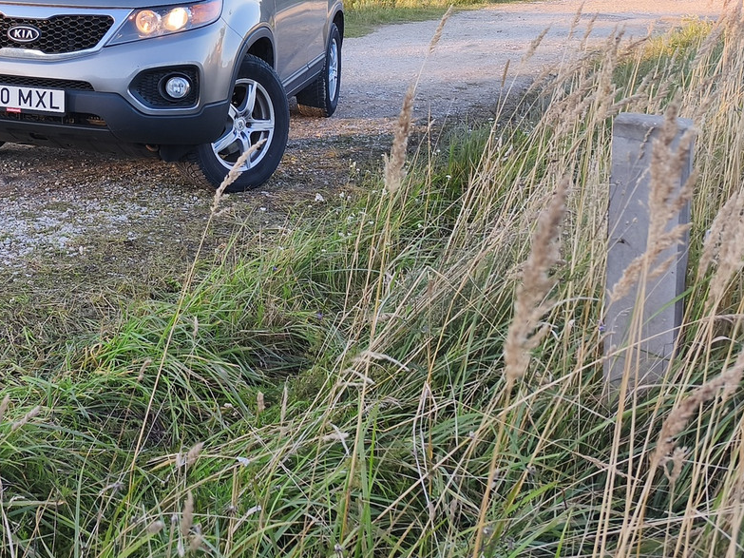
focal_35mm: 47
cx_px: 39
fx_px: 1010
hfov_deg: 37.1
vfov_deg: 28.8
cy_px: -8
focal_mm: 6.14
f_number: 1.65
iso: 50
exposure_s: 1/135
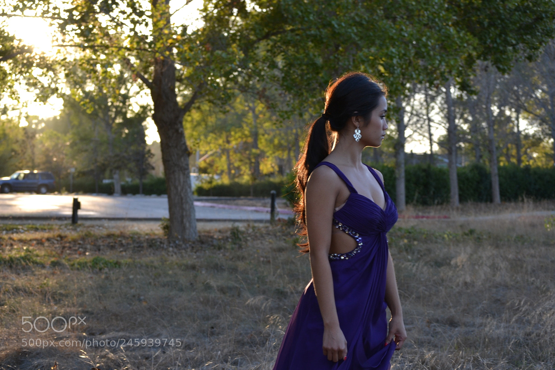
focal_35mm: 82
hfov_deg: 24.6
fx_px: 1272
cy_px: 185
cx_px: 278
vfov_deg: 16.5
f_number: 5.6
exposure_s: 1/125
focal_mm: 55
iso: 220
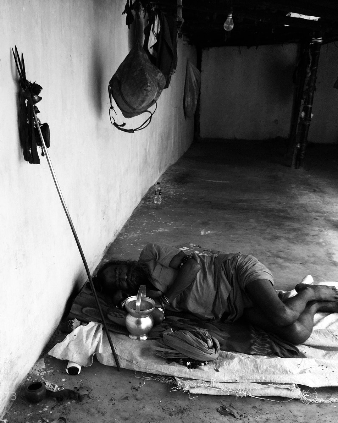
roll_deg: +0.0
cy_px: 211
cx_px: 115
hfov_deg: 38.7
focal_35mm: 38
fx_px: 475
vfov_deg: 47.9
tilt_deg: -14.8
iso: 64
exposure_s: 1/33
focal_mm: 4.15
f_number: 2.2
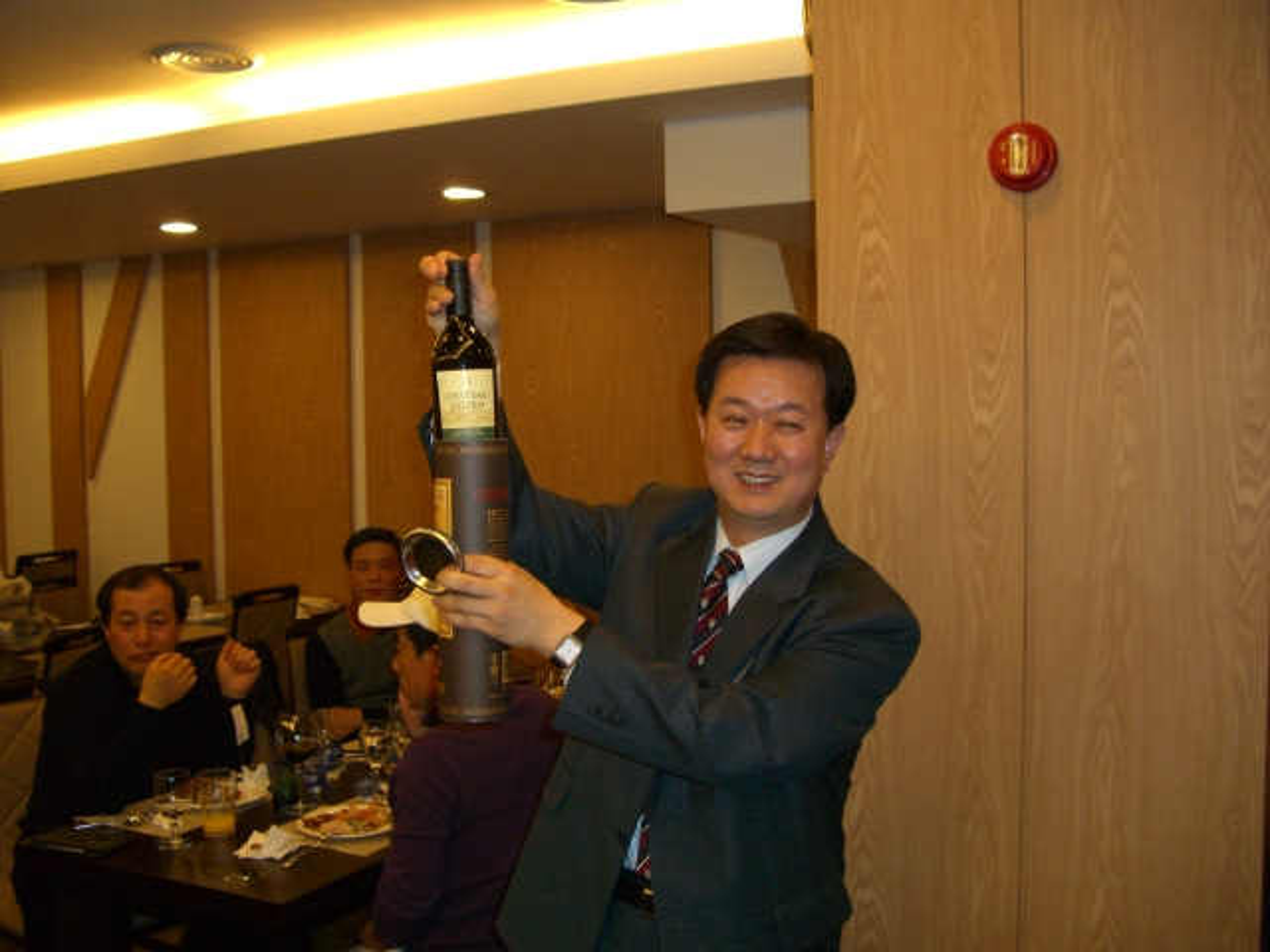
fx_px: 1394
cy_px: 476
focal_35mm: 38
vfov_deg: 37.7
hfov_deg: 49.0
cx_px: 635
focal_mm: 7.9
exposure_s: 1/30
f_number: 2.8
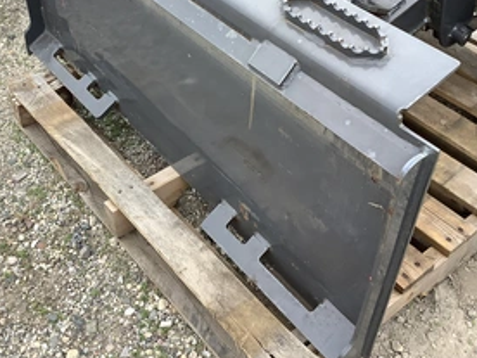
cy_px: 116
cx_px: 202
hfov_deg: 42.0
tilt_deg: -42.0
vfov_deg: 31.9
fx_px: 620
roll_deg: -0.6
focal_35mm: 45
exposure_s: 1/120
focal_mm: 3.3
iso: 40
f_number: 2.4
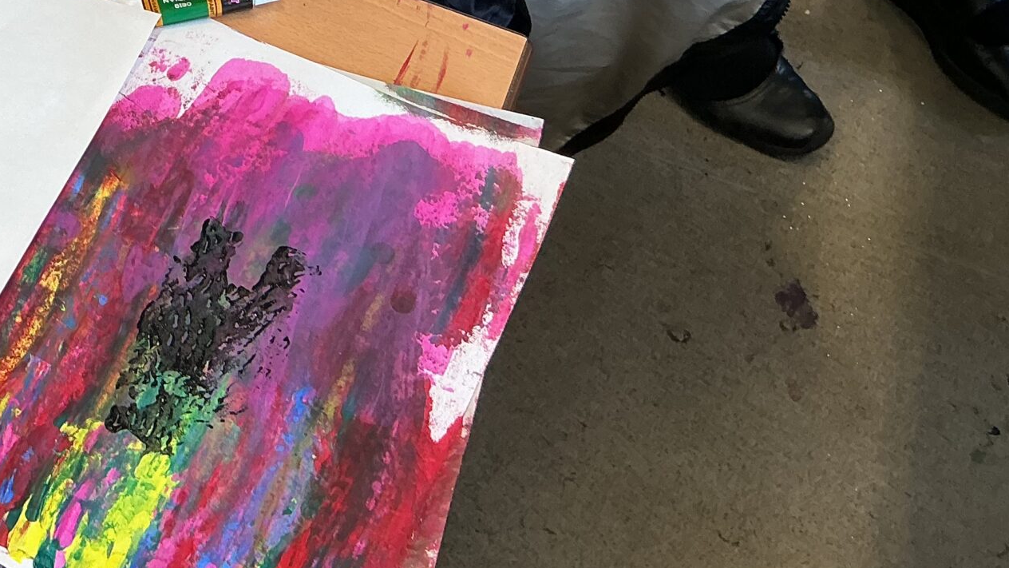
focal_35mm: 64
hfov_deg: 30.5
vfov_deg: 17.9
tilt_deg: -46.3
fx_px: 1712
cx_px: 2
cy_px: -111
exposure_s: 1/60
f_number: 1.8
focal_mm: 3
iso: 40
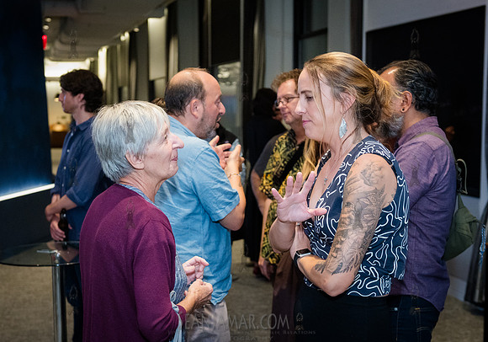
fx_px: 788
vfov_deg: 24.4
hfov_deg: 34.4
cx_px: 223
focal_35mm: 57
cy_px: 190
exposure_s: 1/320
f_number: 4
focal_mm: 48
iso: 6400
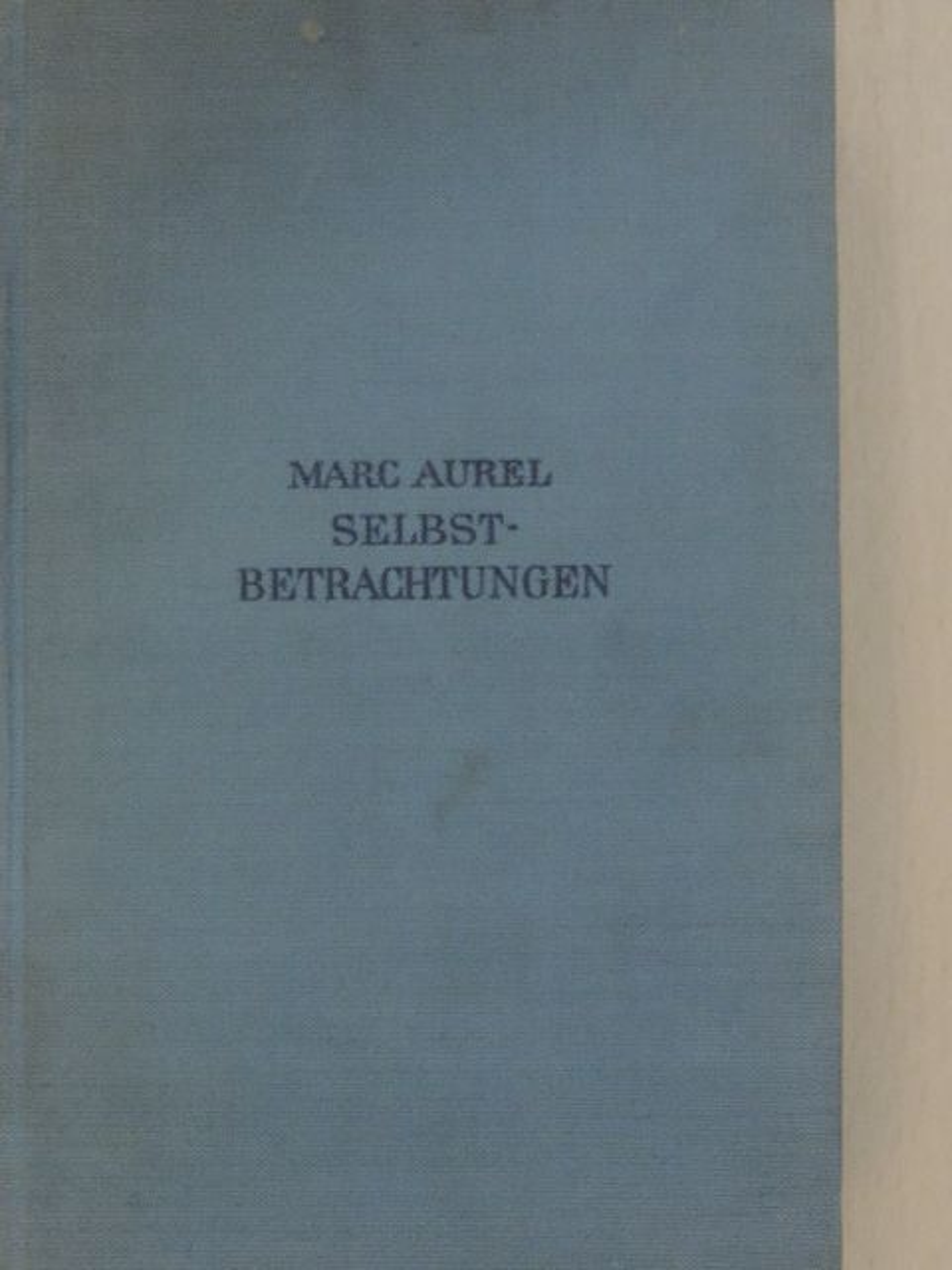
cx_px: 476
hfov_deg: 19.6
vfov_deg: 26.0
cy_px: 635
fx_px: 2750
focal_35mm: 75
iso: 1100
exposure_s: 1/50
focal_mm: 13.3
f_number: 3.9
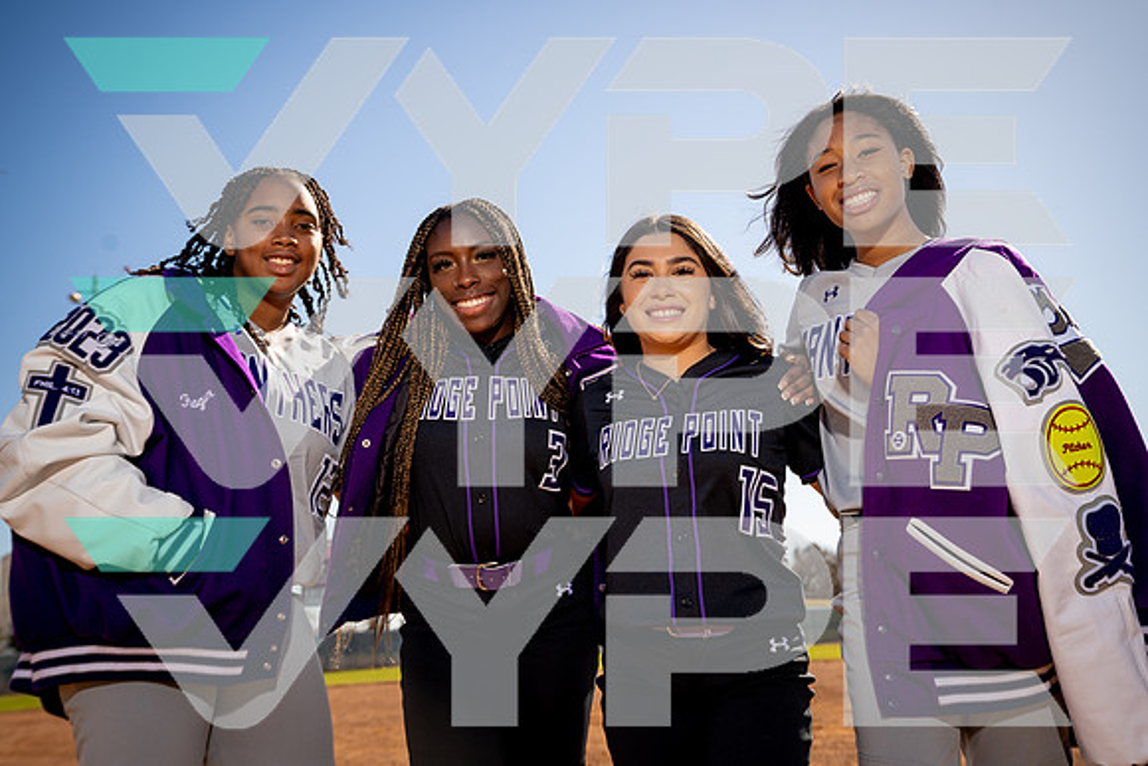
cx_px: 574
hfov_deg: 50.7
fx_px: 1212
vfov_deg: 35.1
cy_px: 383
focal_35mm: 38
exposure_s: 1/250
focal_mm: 38
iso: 100
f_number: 5.6
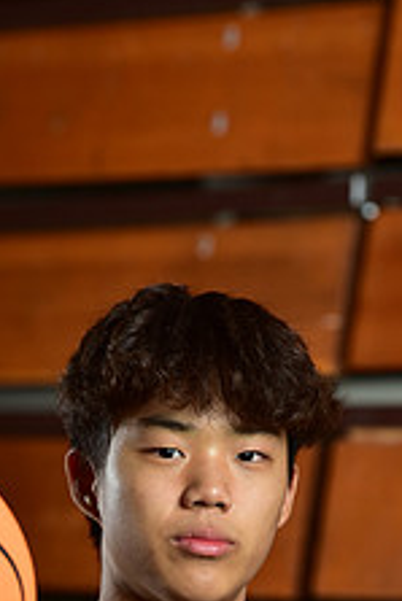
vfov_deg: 3.9
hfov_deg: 2.6
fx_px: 8713
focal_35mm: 521
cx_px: 174
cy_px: 741
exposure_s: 1/250
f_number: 5
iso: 250
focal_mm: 200
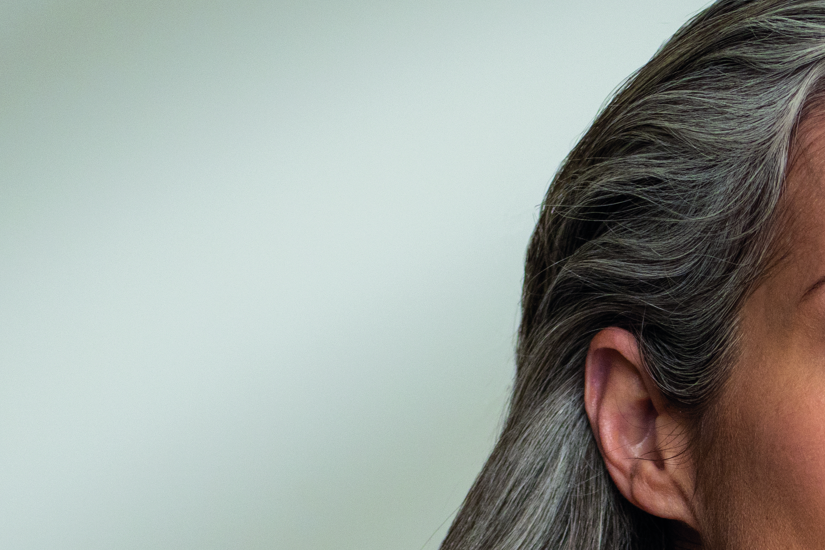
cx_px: 459
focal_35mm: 279
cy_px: 628
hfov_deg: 7.4
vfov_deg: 4.9
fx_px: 6394
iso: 640
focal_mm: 70
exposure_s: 1/250
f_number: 4
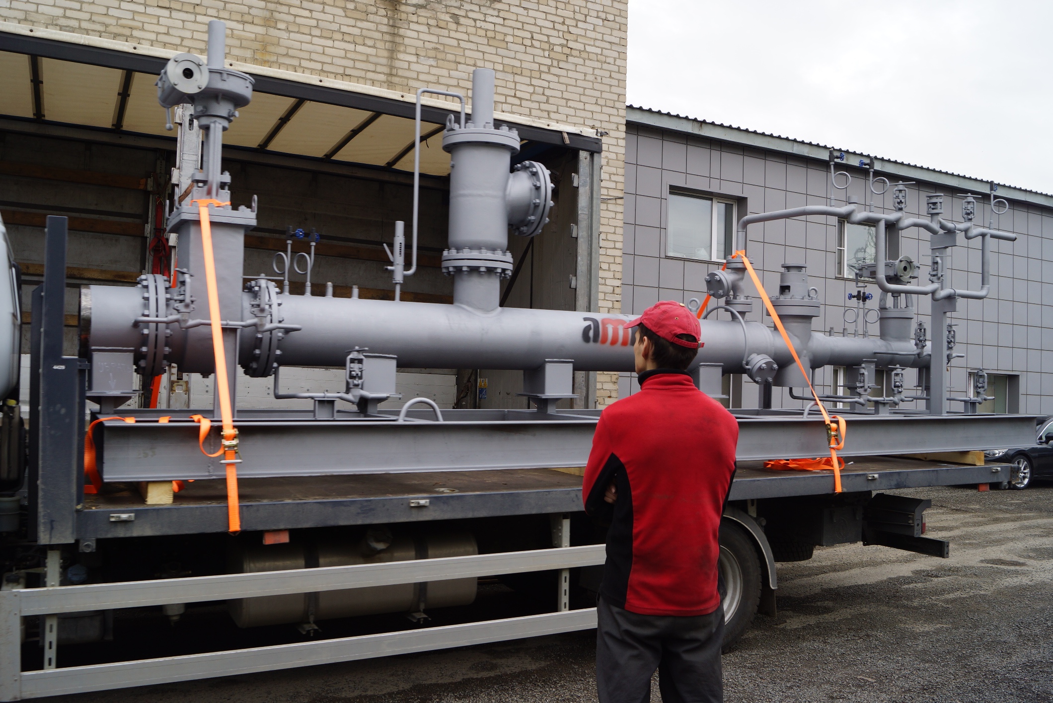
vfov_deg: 43.7
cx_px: 526
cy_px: 352
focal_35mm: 30
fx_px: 878
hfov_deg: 61.9
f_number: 8
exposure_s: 1/80
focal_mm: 20
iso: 100
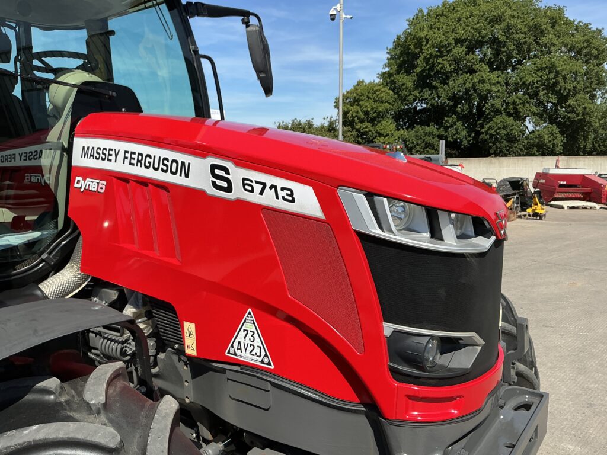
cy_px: 228
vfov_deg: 49.7
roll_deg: -0.2
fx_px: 491
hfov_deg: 63.4
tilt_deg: -5.0
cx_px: 304
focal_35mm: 28
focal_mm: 3
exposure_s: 1/1490
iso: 25
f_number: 1.8
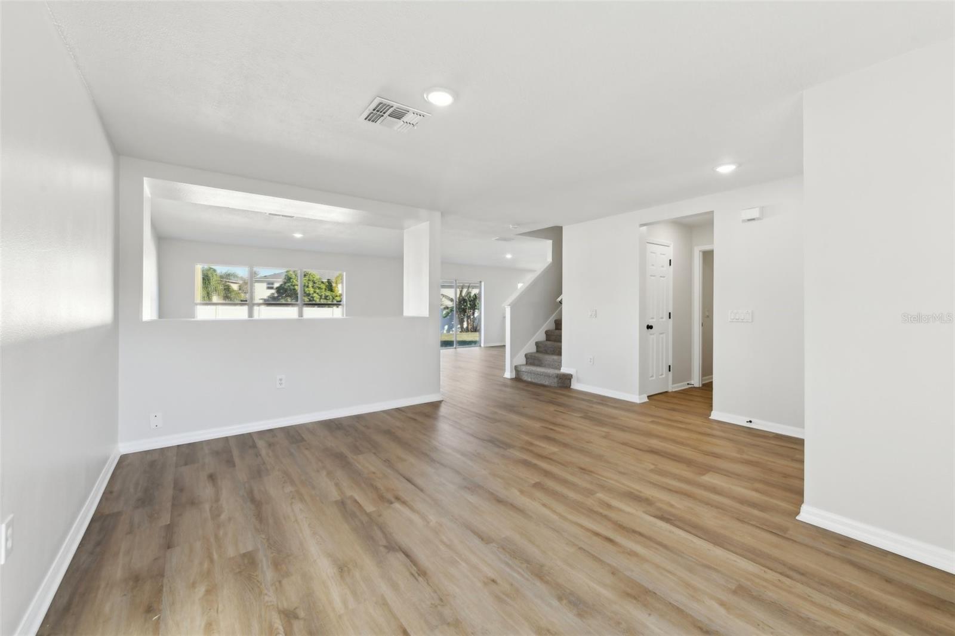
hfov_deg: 104.3
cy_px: 318
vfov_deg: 81.2
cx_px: 478
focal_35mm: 14
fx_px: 371
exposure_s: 1/80
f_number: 8
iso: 400
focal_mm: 14
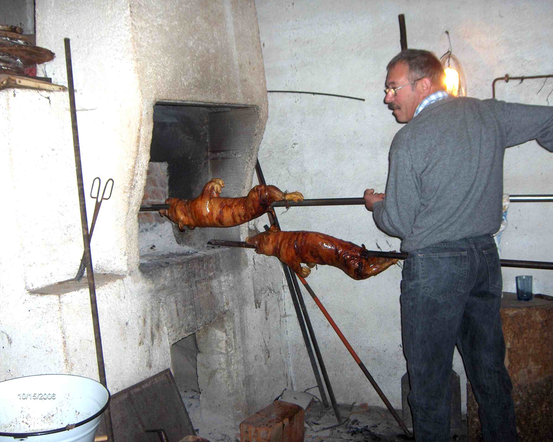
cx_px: 285
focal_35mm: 41
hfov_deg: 44.8
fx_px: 671
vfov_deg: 36.5
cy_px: 219
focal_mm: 8
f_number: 2.8
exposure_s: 1/60
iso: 100
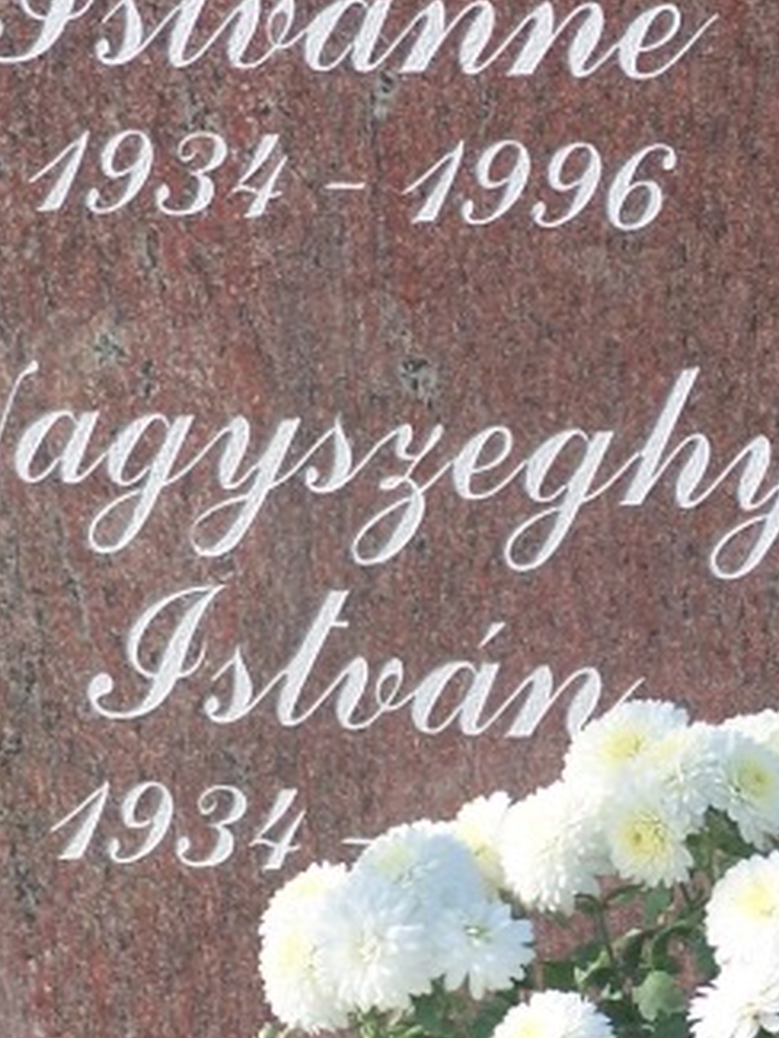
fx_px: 9446
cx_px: 466
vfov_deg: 6.3
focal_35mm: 315
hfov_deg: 4.7
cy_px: 118
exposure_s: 1/320
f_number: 3.2
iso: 80
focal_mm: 21.2
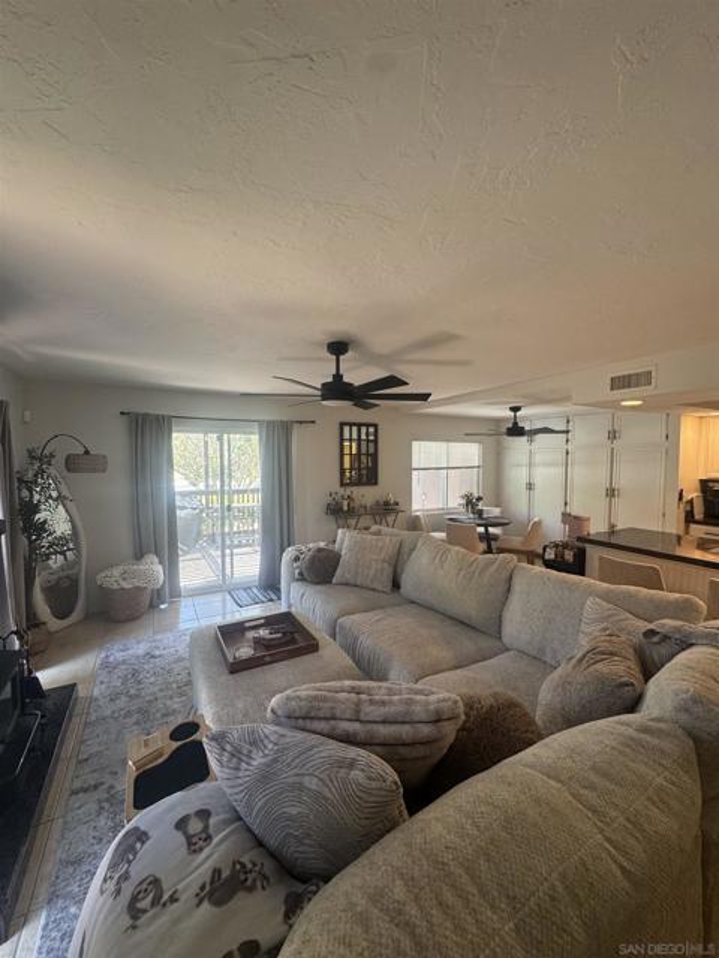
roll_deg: +0.2
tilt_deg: -3.5
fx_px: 388
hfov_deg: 85.7
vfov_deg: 102.1
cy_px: 479
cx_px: 360
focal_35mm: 14
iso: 200
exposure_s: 1/60
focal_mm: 2.22
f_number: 2.2
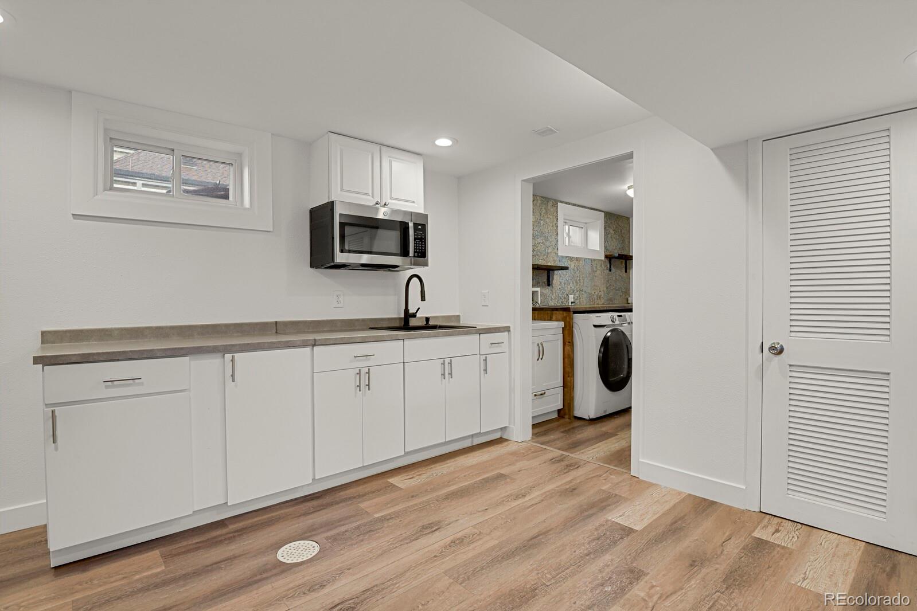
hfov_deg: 93.3
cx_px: 458
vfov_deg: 70.4
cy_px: 306
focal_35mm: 17
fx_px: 433
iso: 12800
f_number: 8
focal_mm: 17
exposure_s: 1/20
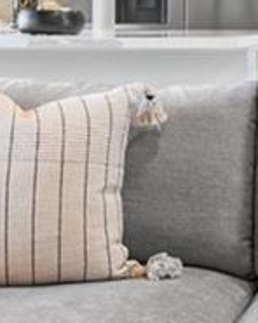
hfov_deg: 11.1
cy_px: 3
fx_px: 1241
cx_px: 467
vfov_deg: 14.6
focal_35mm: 130
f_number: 8
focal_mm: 16
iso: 200
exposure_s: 1/1.25
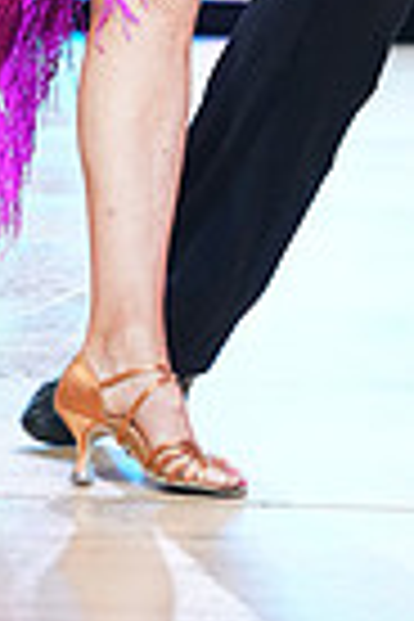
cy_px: -594
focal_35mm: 348
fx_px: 6003
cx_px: 196
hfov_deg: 4.0
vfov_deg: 5.8
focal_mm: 83
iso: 2500
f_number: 4
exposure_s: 1/250
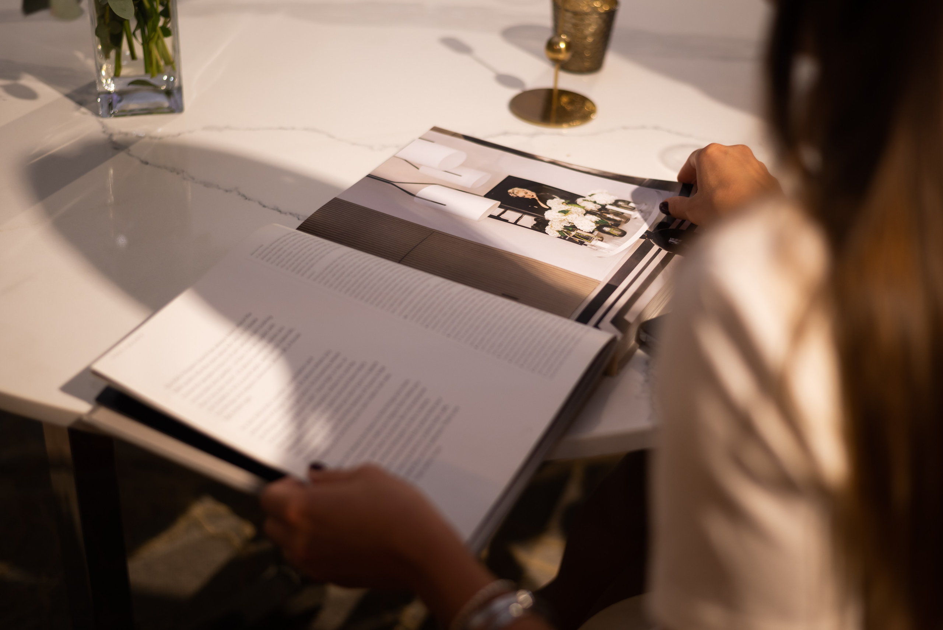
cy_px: 315
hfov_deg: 39.6
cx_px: 472
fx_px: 1310
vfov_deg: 27.0
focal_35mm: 50
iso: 160
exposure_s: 1/200
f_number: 2.2
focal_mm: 50
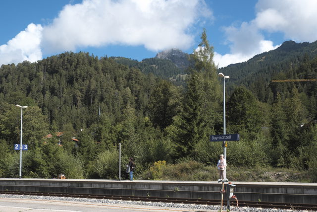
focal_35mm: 40
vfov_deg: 33.4
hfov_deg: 48.4
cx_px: 158
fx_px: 352
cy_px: 106
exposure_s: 1/125
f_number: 14
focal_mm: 26.5
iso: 200
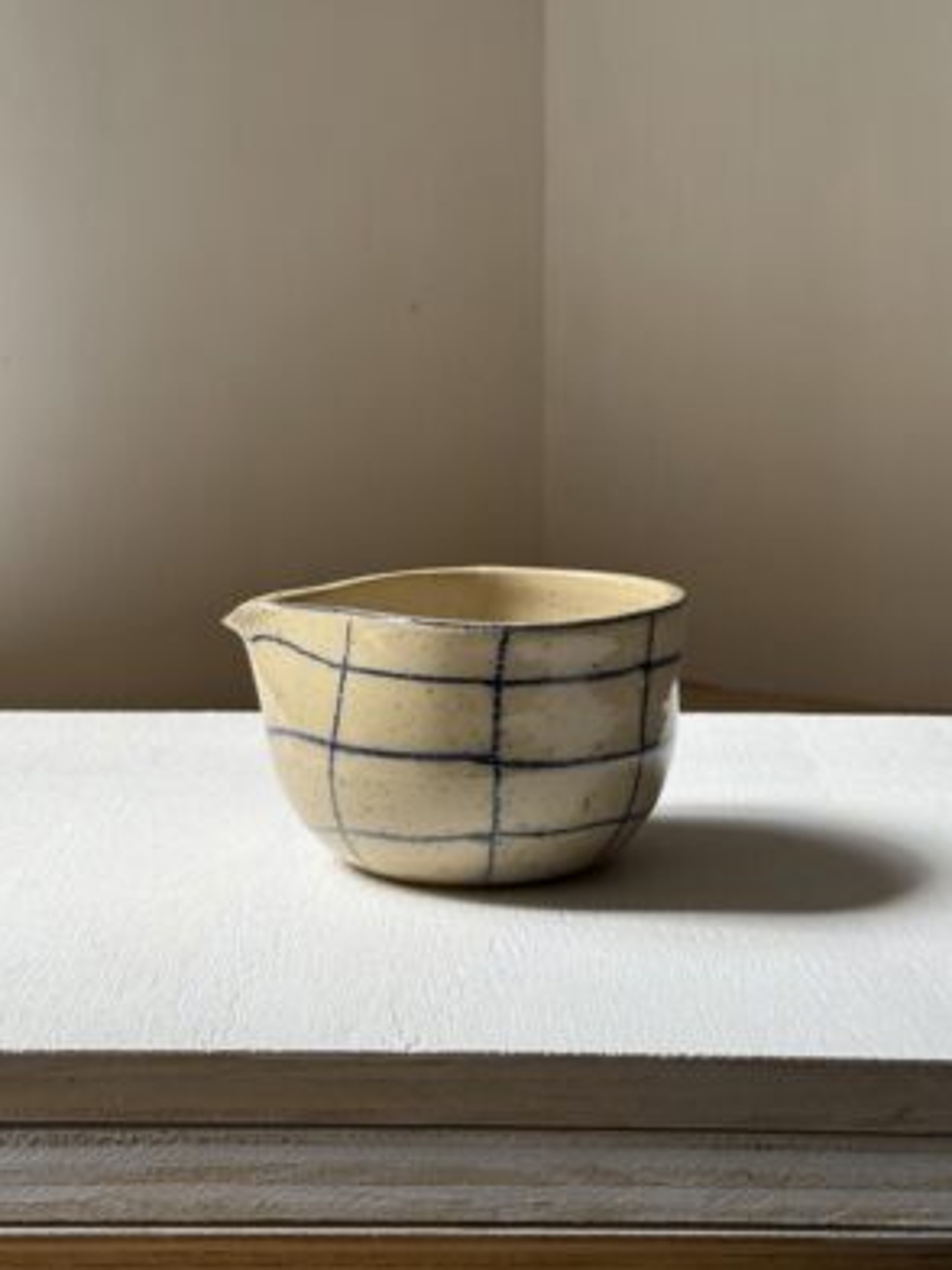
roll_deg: -0.3
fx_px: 1797
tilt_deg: -6.0
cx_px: 482
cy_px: 641
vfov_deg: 38.9
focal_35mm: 49
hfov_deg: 29.7
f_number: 1.78
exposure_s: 1/242
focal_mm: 6.76
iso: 125
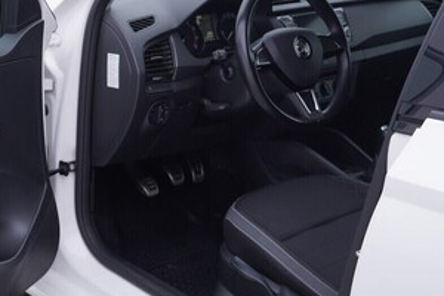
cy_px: 135
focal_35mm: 66
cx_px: 90
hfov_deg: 29.8
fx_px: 814
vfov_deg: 20.6
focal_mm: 24
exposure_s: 1/60
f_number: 3.5
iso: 125
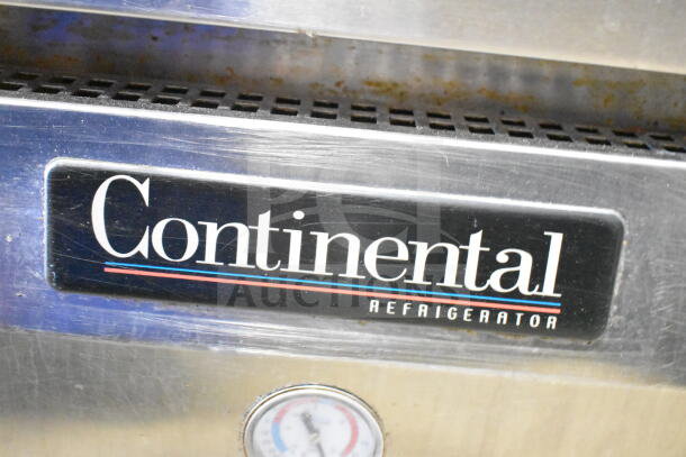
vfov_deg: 33.0
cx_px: 343
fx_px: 772
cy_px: 228
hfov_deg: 47.9
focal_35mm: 40
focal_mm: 27
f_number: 4
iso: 18000
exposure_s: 1/40
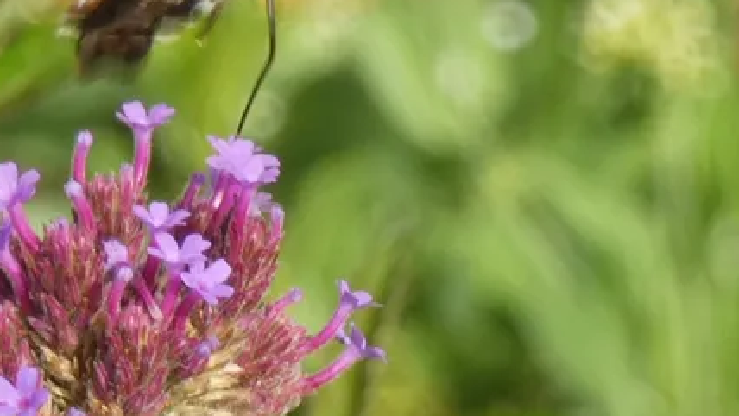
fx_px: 10506
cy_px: 60
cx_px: 202
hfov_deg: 4.0
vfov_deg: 2.3
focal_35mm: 536
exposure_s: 1/80
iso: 100
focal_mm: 58.9
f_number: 5.6
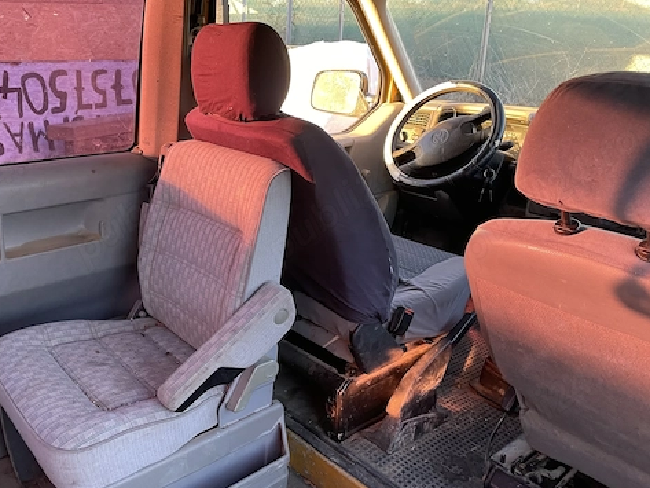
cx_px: 260
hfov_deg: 54.9
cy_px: 210
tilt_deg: -11.6
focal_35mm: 33
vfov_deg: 42.9
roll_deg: -2.6
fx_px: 620
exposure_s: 1/99
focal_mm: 4.2
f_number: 1.6
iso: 125
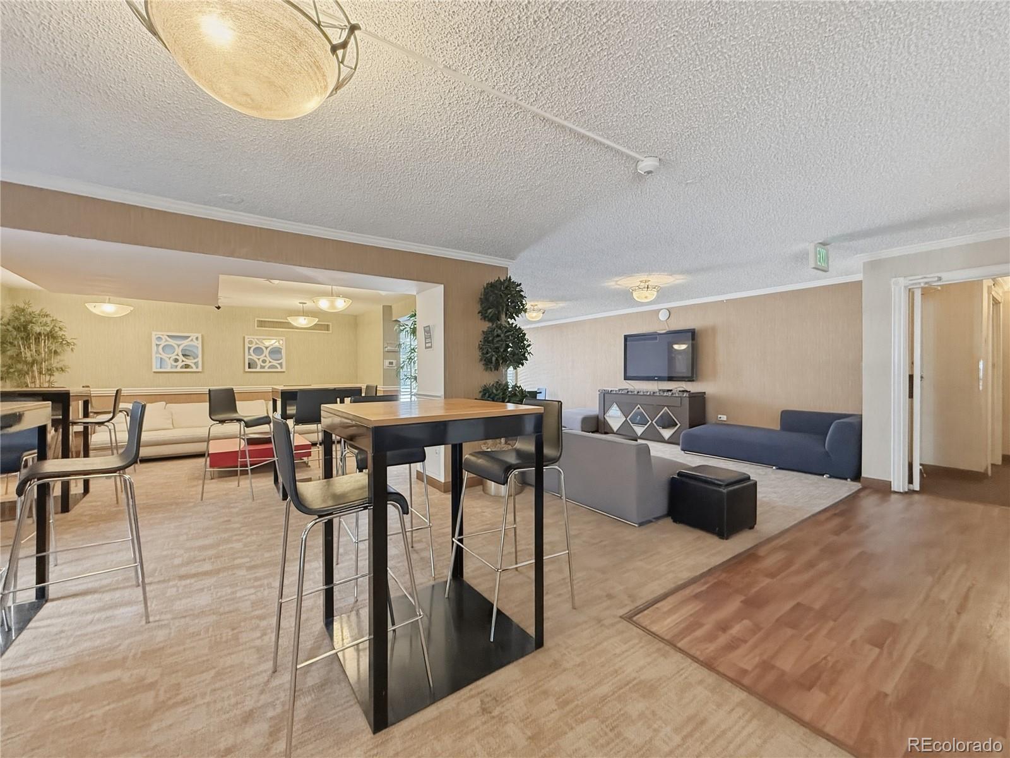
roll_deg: -0.1
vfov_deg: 85.7
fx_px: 408
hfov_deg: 102.1
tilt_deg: +0.1
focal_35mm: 14
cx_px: 505
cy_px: 379
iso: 400
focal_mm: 2.2
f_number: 2.2
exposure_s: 1/60
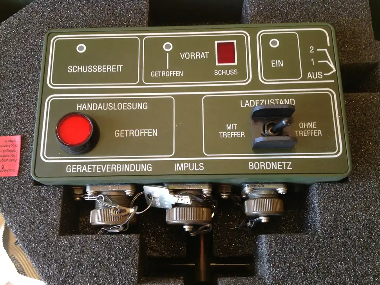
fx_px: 395
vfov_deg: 39.7
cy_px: 142
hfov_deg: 51.3
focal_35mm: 36
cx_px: 185
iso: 50
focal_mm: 4.28
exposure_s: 1/30
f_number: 2.4
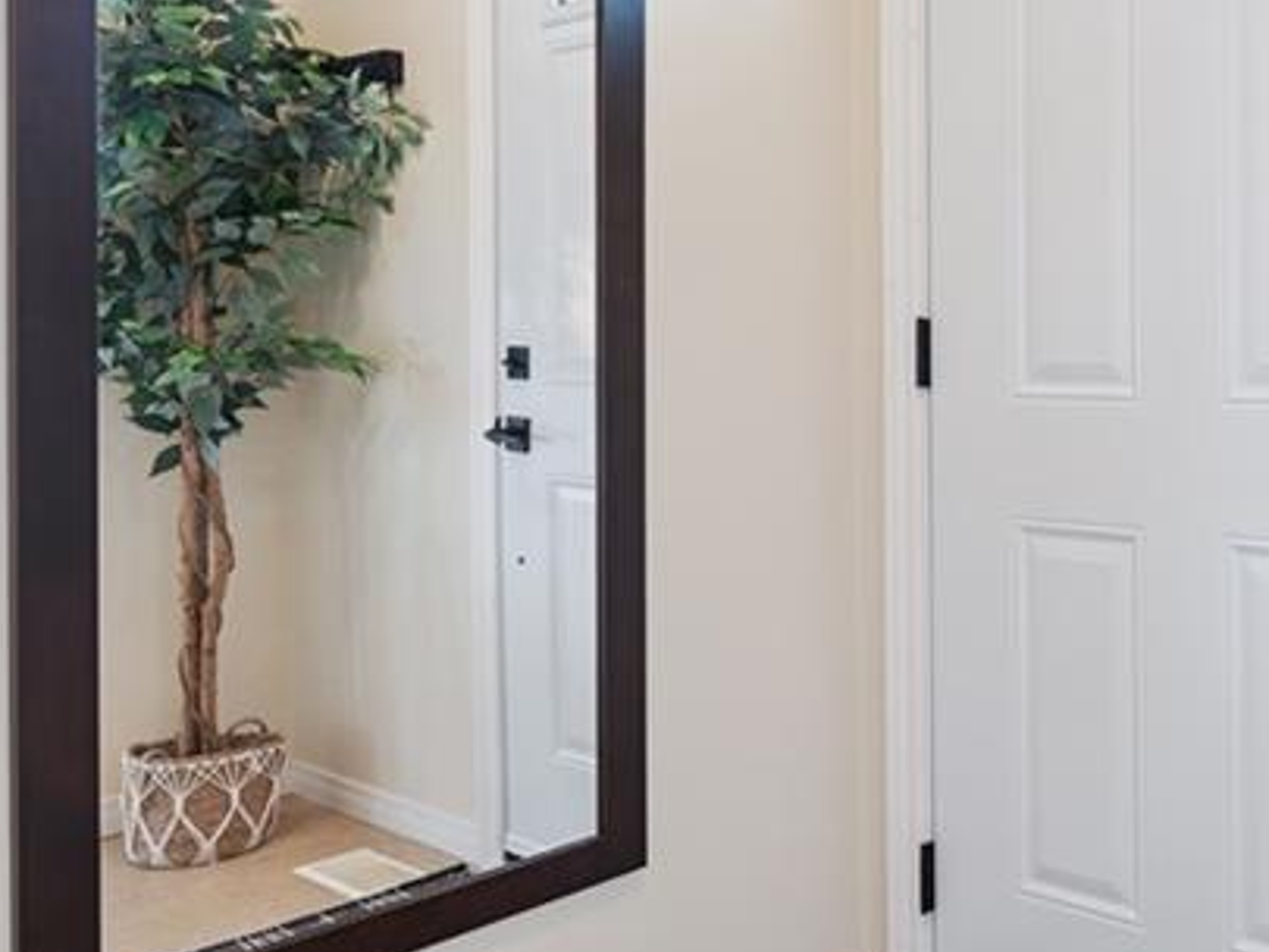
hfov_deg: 46.6
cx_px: 1222
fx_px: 1247
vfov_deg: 41.5
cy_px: 362
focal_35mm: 34
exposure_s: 1/2.5
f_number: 8
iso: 200
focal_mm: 14
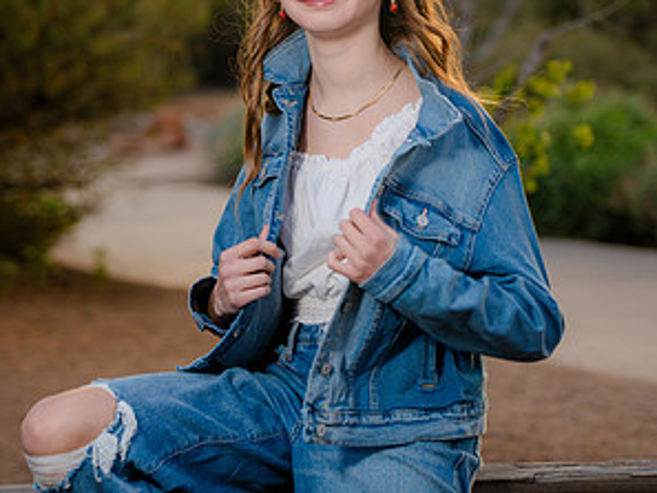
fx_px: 2905
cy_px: 228
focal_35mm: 153
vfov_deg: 9.7
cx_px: 327
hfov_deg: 12.9
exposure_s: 1/200
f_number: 4
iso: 250
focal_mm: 105
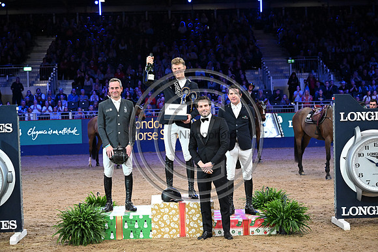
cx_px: 189
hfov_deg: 28.8
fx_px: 735
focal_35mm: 70
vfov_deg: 19.5
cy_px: 126
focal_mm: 70
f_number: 5
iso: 6400
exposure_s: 1/640
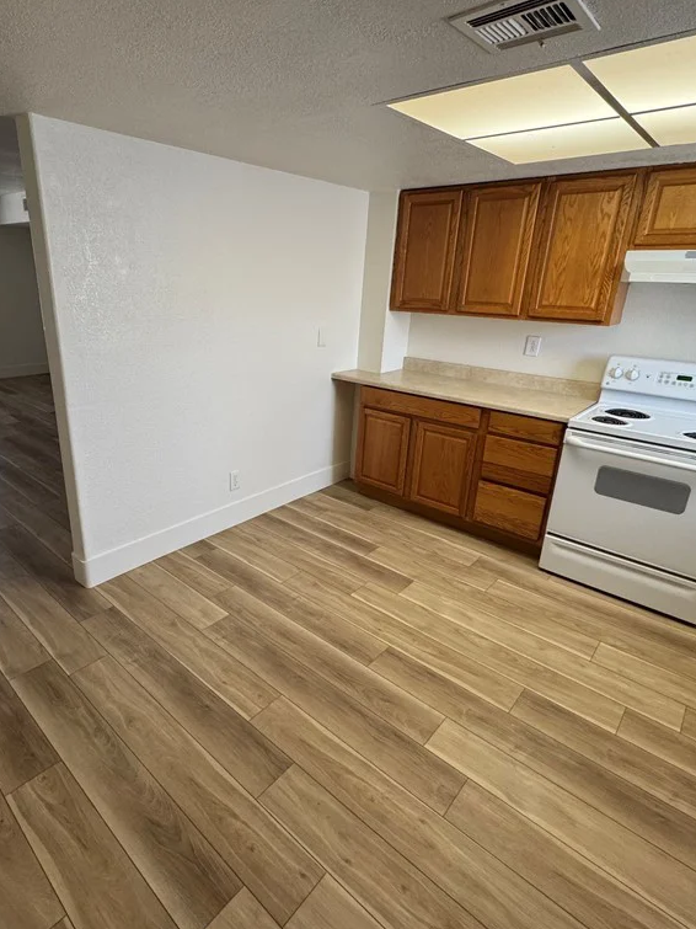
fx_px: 510
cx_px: 291
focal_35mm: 19
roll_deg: -1.9
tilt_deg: -20.9
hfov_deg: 68.2
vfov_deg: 84.7
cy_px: 460
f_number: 2.2
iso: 250
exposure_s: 1/120
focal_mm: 2.22
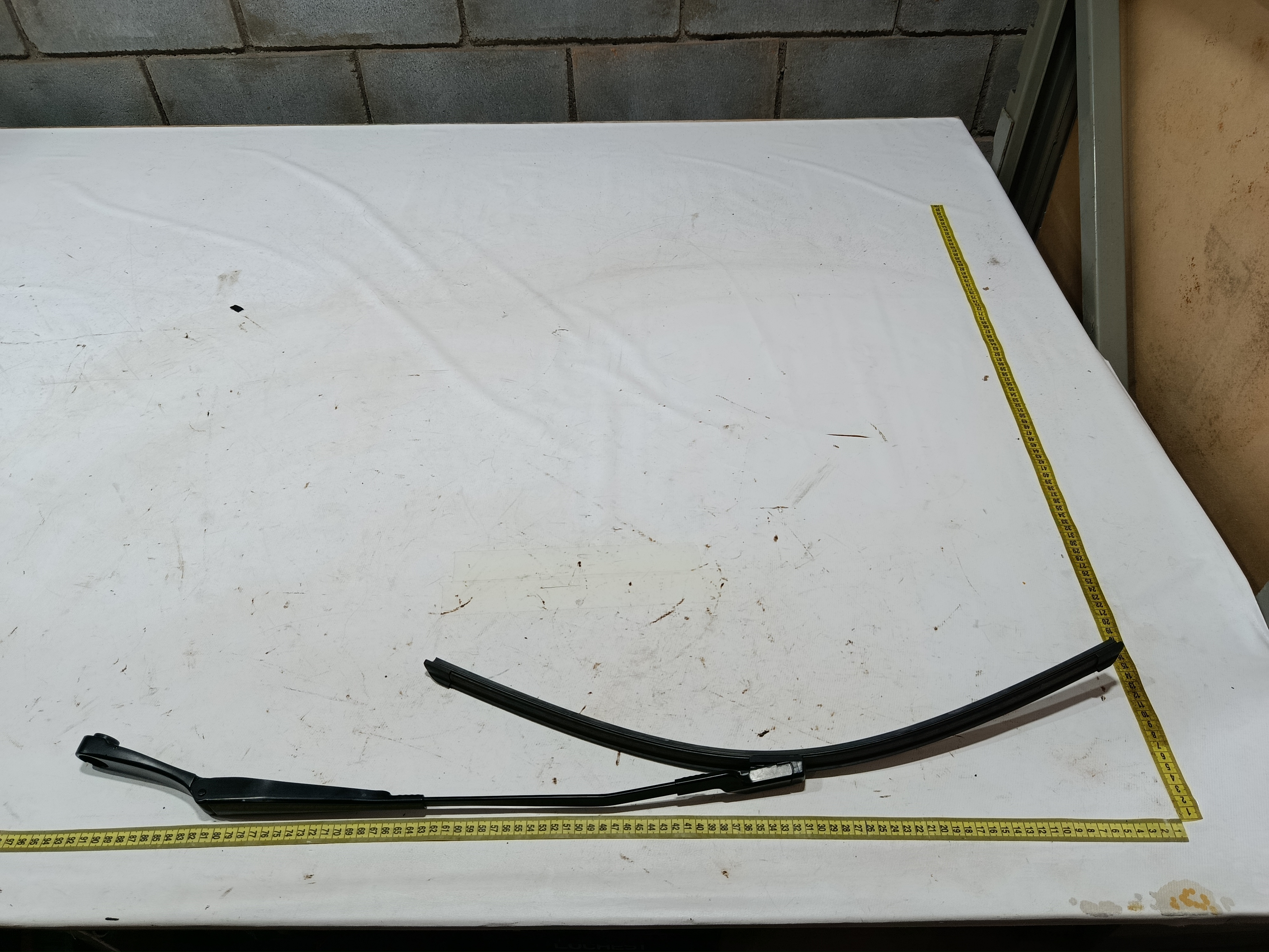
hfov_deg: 71.6
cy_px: 476
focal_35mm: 24
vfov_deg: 56.8
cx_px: 634
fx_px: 880
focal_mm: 5.24
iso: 128
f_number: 1.7
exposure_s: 1/120
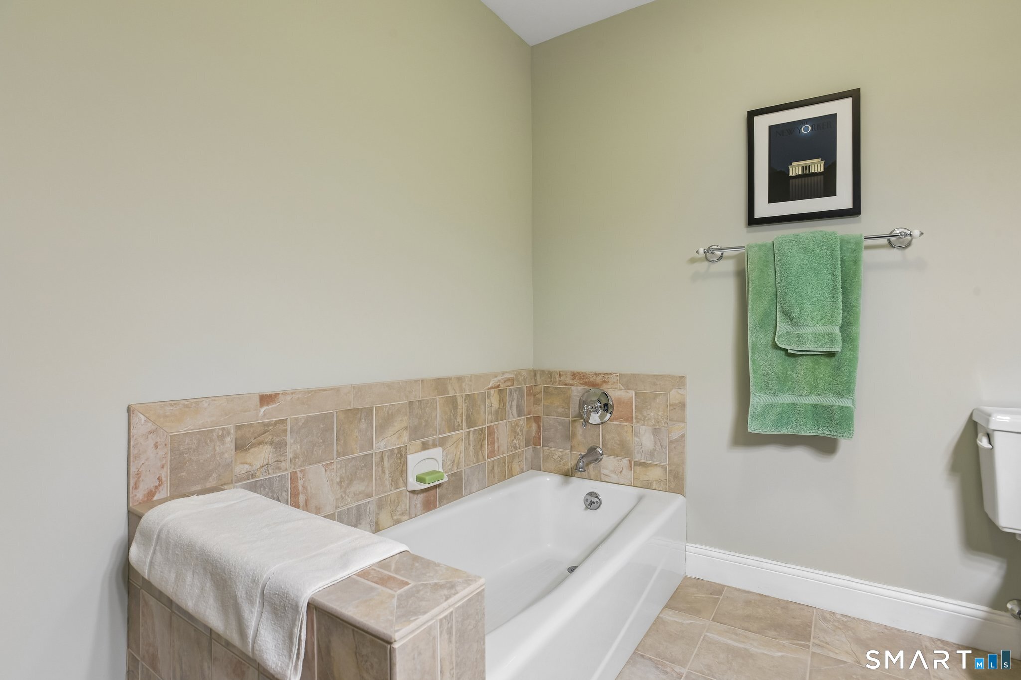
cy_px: 340
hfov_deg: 93.3
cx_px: 510
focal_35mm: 17
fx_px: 482
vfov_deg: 70.4
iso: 400
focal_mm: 17
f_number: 11
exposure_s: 1/10
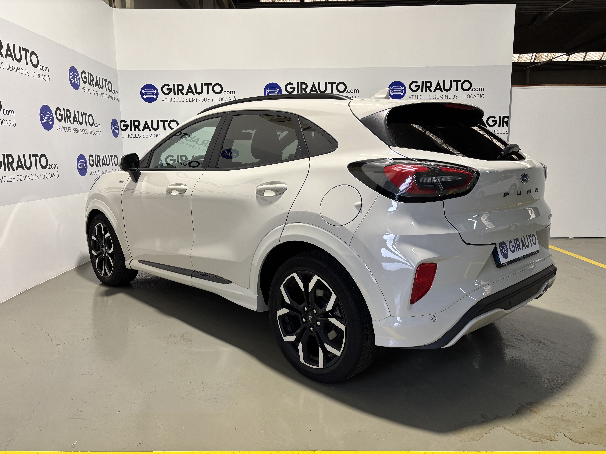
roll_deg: +0.3
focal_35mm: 26
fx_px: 455
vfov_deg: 53.1
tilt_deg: -8.4
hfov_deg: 67.3
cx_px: 303
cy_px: 227
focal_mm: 5.96
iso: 100
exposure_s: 1/50
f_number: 1.6
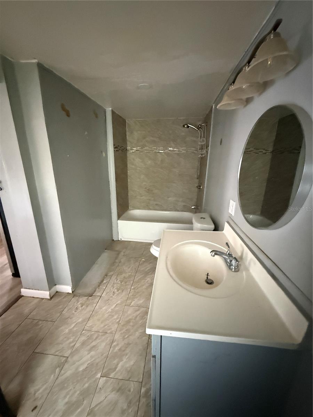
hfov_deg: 85.7
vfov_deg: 102.1
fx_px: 169
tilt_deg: -15.2
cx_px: 156
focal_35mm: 14
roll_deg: -0.8
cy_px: 208
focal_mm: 2.22
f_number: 2.2
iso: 1600
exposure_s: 1/40
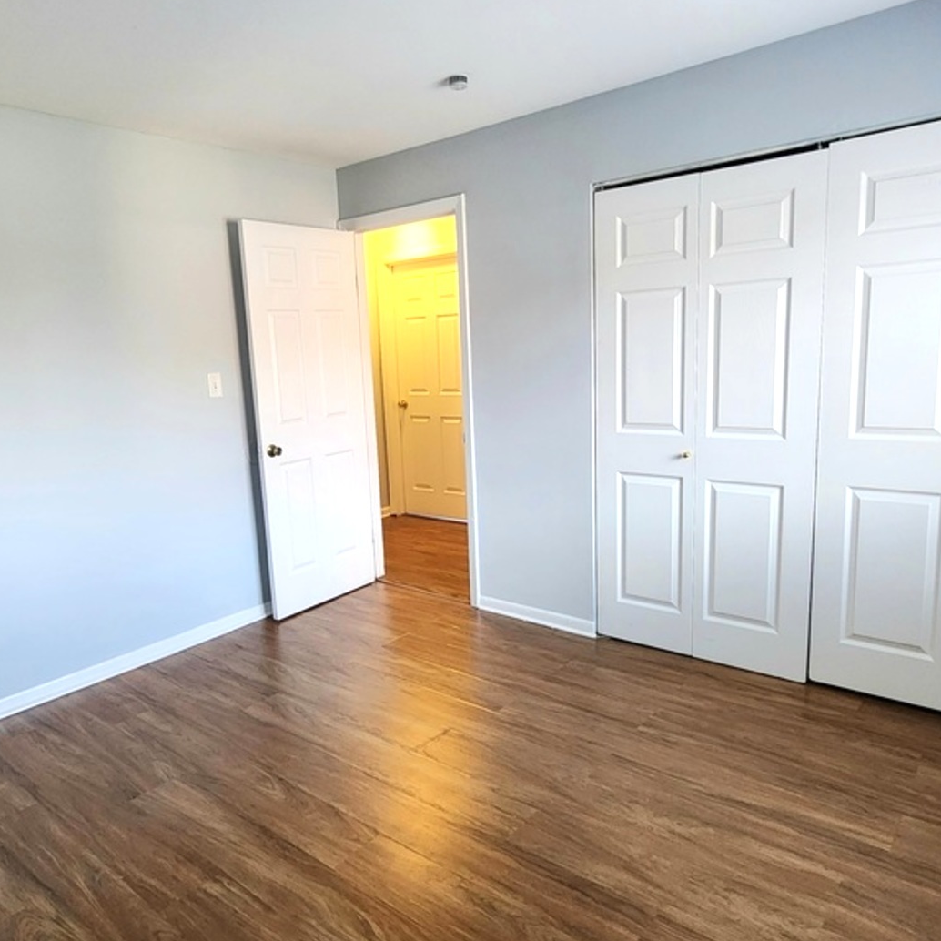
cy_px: 470
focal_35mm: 16
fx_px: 492
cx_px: 418
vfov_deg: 87.4
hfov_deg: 87.1
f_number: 2.2
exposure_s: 1/60.2
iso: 320
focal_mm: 2.2
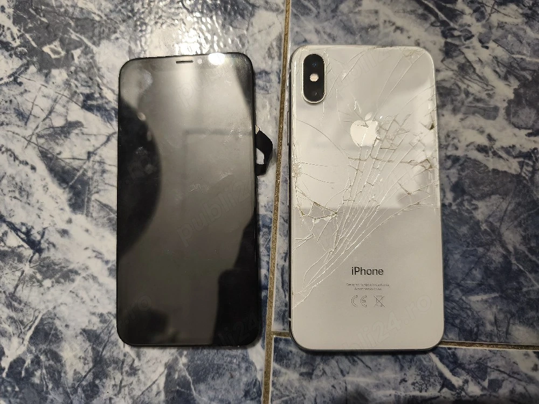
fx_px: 358
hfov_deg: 73.9
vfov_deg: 58.9
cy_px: 202
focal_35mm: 23
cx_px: 270
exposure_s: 1/50.3
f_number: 1.65
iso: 1000
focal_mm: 6.18
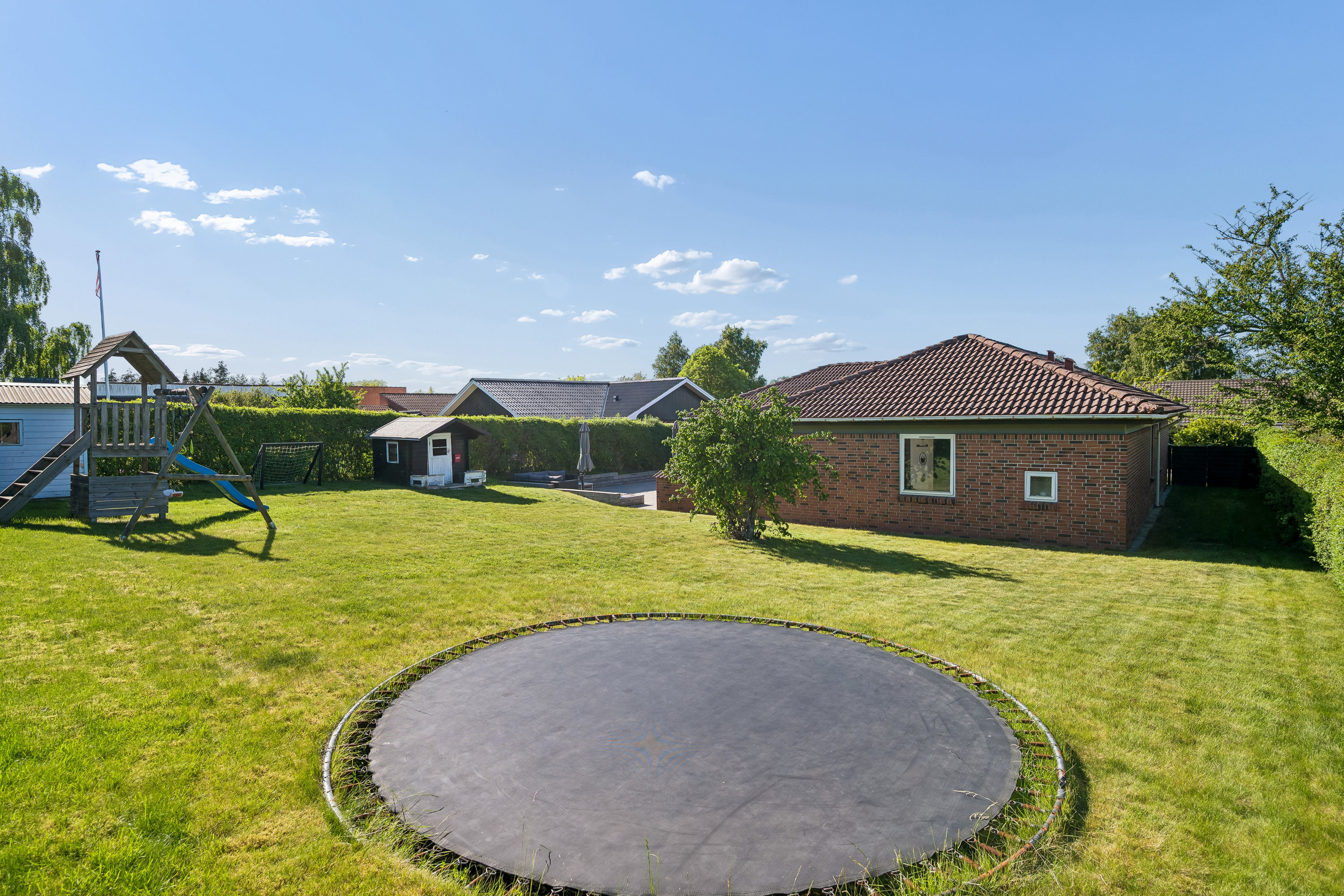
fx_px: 709
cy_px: 448
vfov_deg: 64.6
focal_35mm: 19
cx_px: 672
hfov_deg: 86.9
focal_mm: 19
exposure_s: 1/640
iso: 140
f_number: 6.3
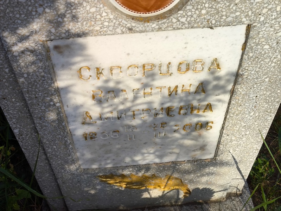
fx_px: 406
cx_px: 140
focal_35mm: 50
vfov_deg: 29.1
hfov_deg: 38.2
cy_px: 106
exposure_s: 1/811
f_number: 1.7
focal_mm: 4.71
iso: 50
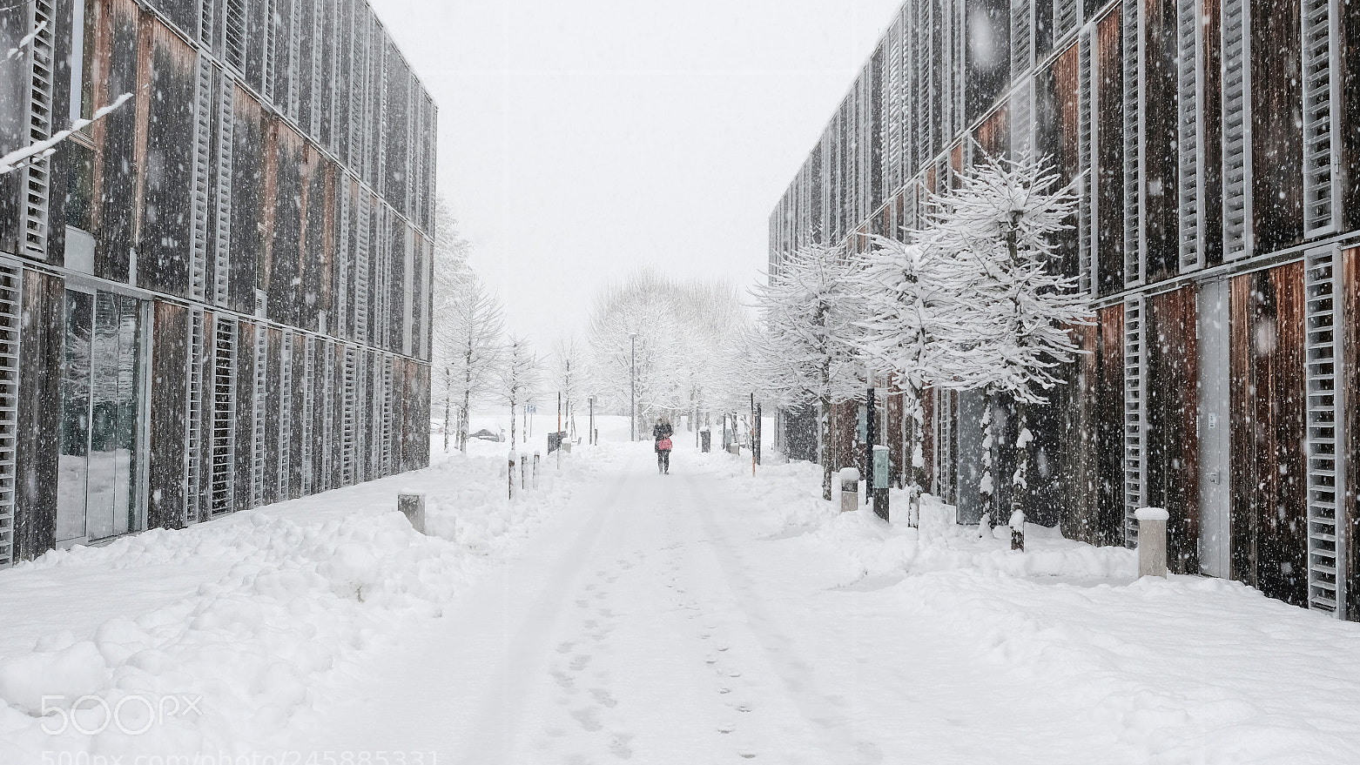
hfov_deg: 46.4
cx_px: 683
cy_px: 365
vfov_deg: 27.1
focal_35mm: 44
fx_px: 1587
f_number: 6.4
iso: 640
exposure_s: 1/100
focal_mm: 27
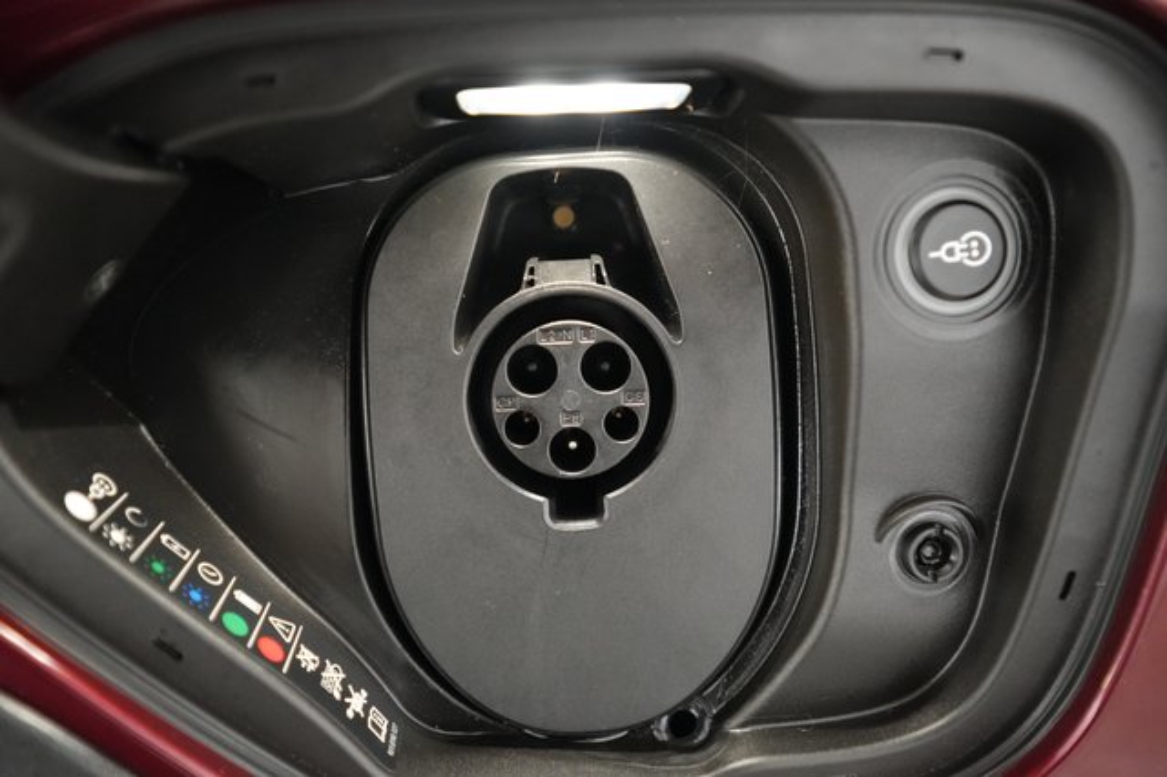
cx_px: 584
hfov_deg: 65.5
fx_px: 907
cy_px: 388
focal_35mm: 28
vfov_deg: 46.4
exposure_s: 1/60
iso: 8000
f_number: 2.8
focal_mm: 28
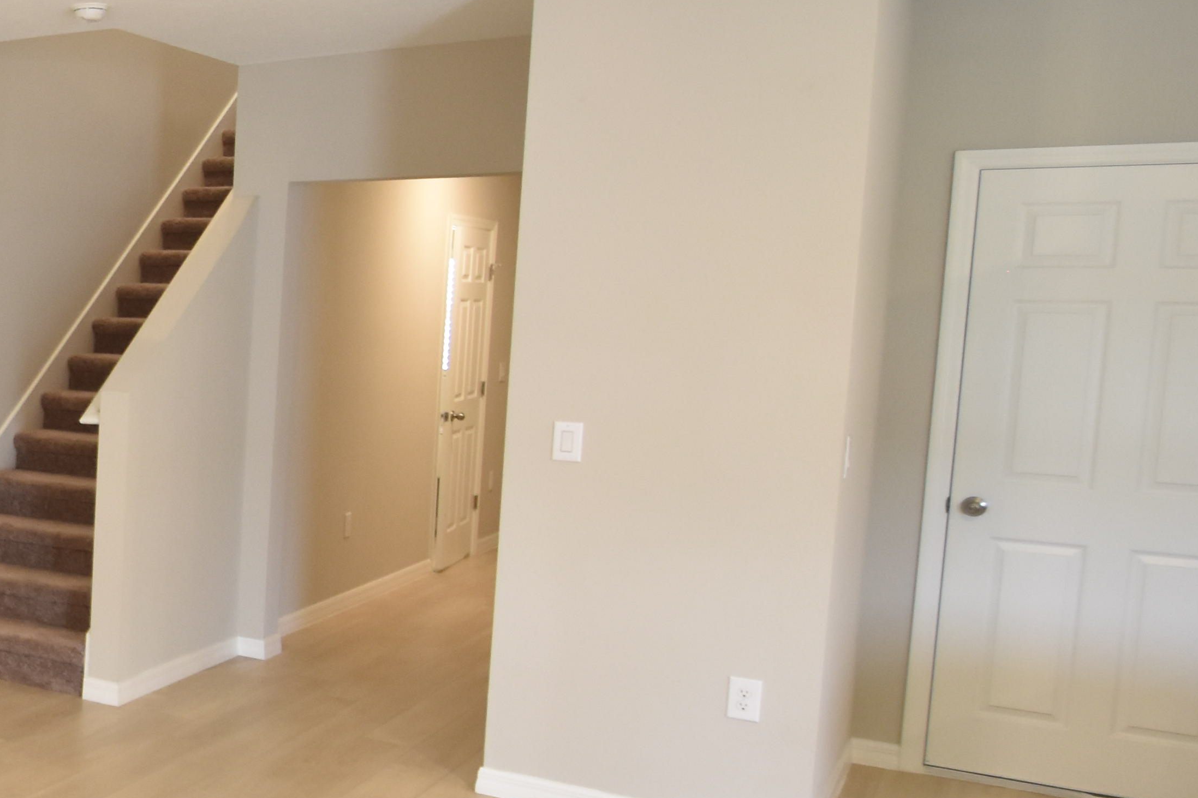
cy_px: 413
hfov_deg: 36.1
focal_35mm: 41
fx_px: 1364
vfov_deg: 32.6
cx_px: -259
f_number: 3.5
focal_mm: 10
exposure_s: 1/30
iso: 800
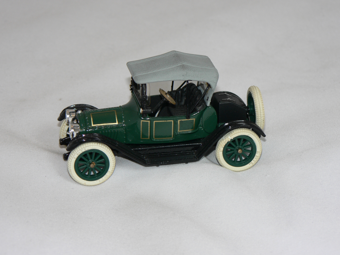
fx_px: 1198
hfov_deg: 16.1
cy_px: 128
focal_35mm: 122
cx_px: 170
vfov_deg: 12.1
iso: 80
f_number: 3.2
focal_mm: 20.3
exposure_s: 1/60
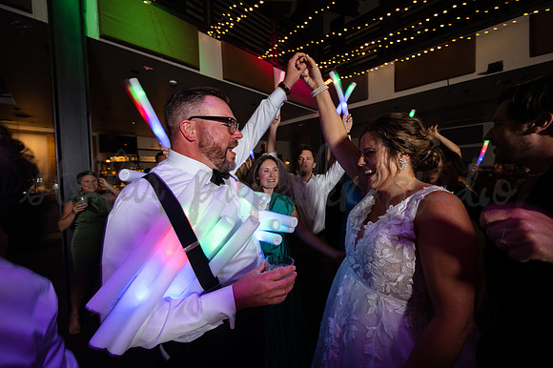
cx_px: 276
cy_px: 184
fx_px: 215
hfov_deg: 104.3
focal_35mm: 14
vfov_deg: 81.1
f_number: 6.3
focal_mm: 14
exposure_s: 1/60
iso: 3200
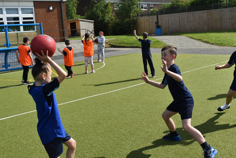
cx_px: 126
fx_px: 285
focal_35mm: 44
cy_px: 75
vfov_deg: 30.8
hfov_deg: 44.9
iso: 400
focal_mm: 27
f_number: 7.1
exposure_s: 1/2000
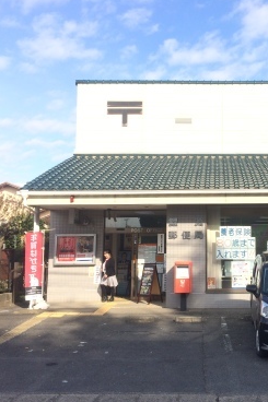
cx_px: 219
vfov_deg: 47.4
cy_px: 202
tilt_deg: +6.0
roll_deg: +0.2
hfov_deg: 31.7
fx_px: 458
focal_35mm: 41
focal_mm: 4.15
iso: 32
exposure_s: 1/1244
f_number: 2.2
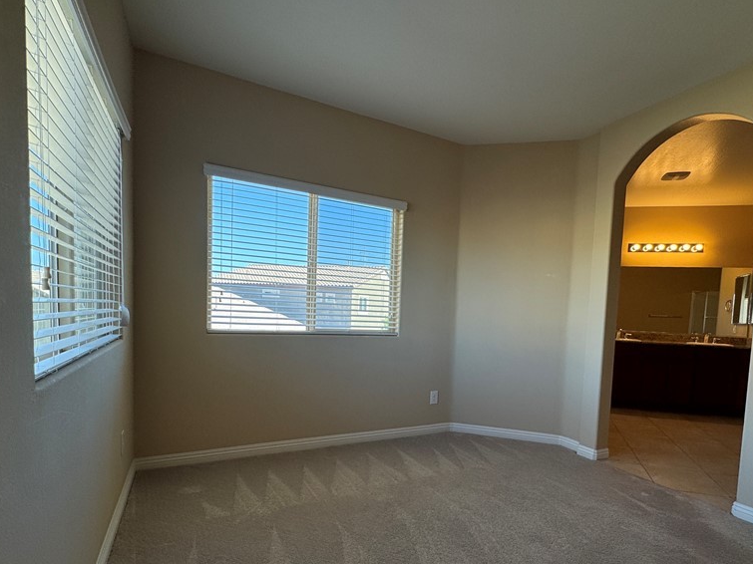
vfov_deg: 67.9
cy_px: 341
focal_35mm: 19
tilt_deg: -3.2
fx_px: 413
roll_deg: -2.8
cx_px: 433
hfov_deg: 84.1
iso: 40
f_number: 2.2
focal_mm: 2.22
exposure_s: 1/144
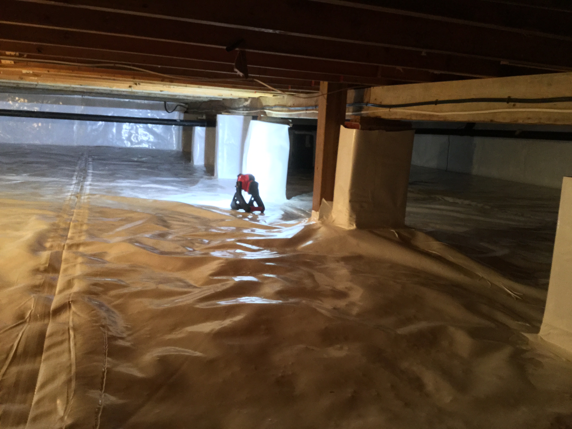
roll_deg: -4.0
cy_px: 214
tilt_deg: -9.8
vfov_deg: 45.4
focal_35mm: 31
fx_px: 512
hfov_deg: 58.4
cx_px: 286
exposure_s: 1/15
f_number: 2.4
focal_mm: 3.3
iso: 200
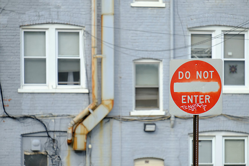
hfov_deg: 6.9
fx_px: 2075
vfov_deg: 4.6
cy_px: 83
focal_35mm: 300
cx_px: 124
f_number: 4.8
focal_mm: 200
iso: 400
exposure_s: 1/1000
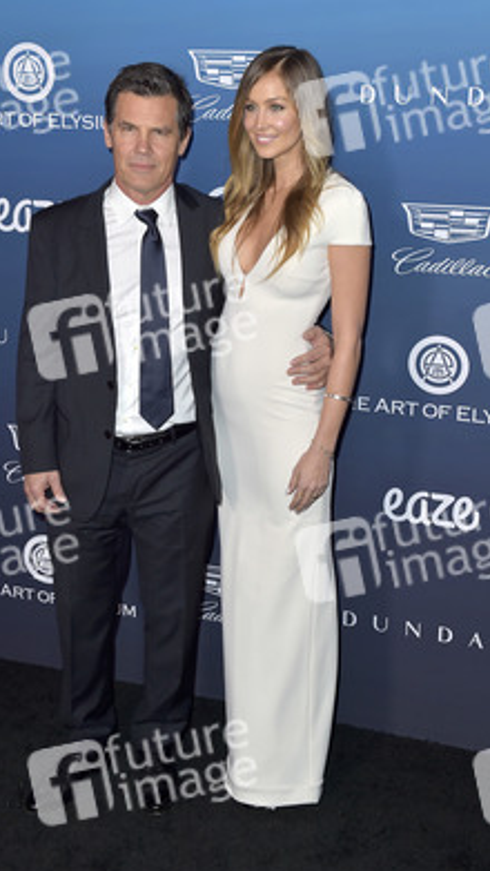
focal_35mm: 45
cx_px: 208
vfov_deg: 45.5
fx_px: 1039
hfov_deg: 26.5
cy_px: 439
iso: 250
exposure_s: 1/250
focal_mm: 42
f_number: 5.6
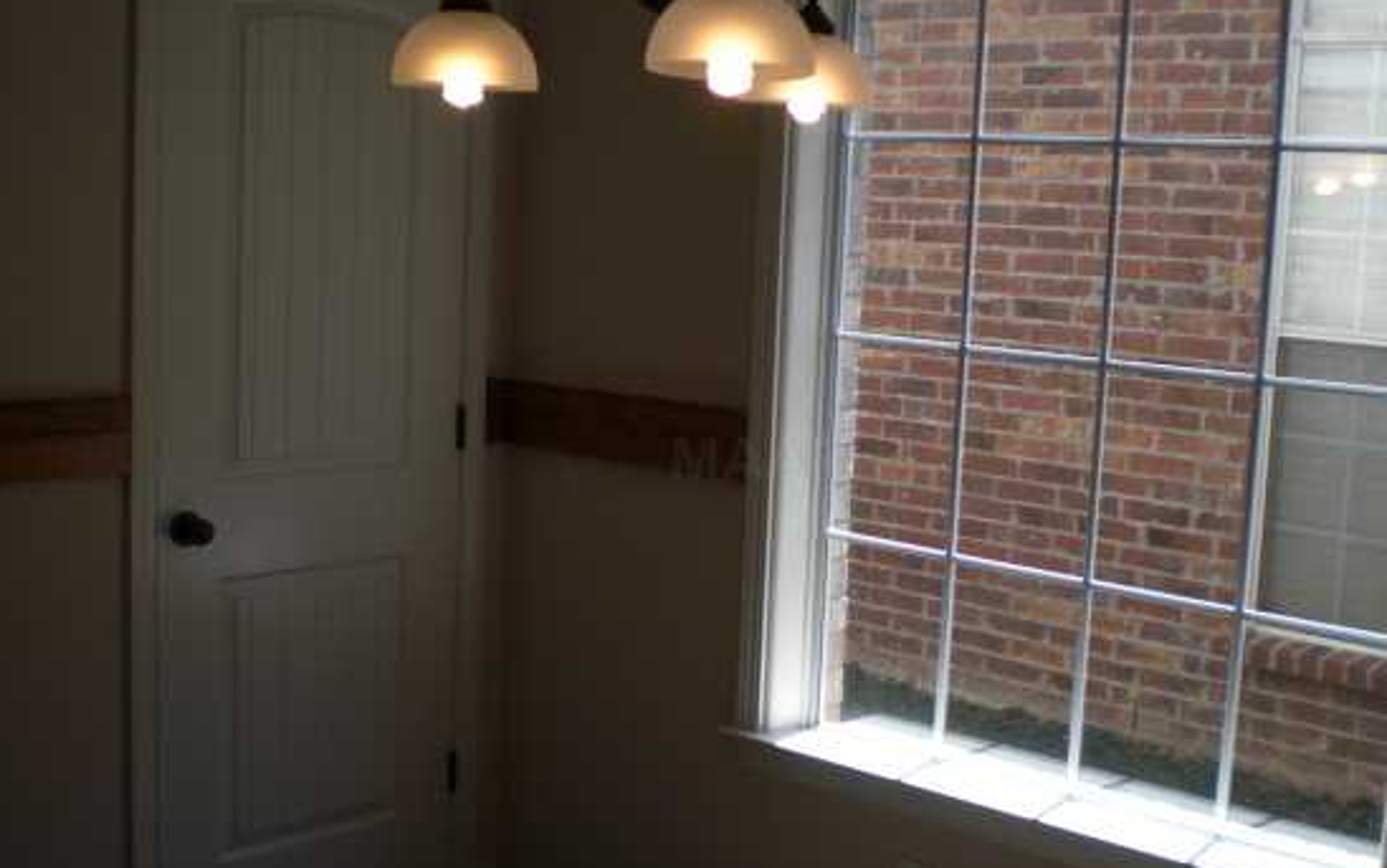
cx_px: 759
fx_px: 1777
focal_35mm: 47
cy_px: 458
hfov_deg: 42.6
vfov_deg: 27.4
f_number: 3.1
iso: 50
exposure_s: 1/200
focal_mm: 6.3
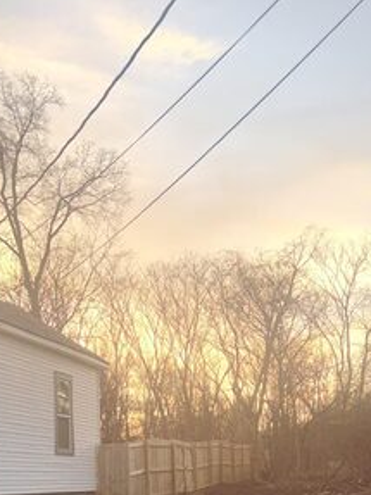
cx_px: 333
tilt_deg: +6.5
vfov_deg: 31.3
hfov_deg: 24.5
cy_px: 467
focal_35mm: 58
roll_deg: +0.6
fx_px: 829
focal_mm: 5.96
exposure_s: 1/433
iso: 40
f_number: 1.6
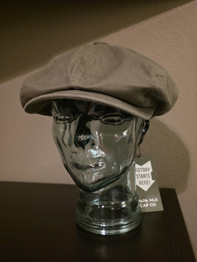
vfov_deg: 73.9
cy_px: 131
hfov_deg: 58.9
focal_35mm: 23
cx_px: 98
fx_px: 175
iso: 1600
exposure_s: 1/30
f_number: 1.7
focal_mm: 6.3
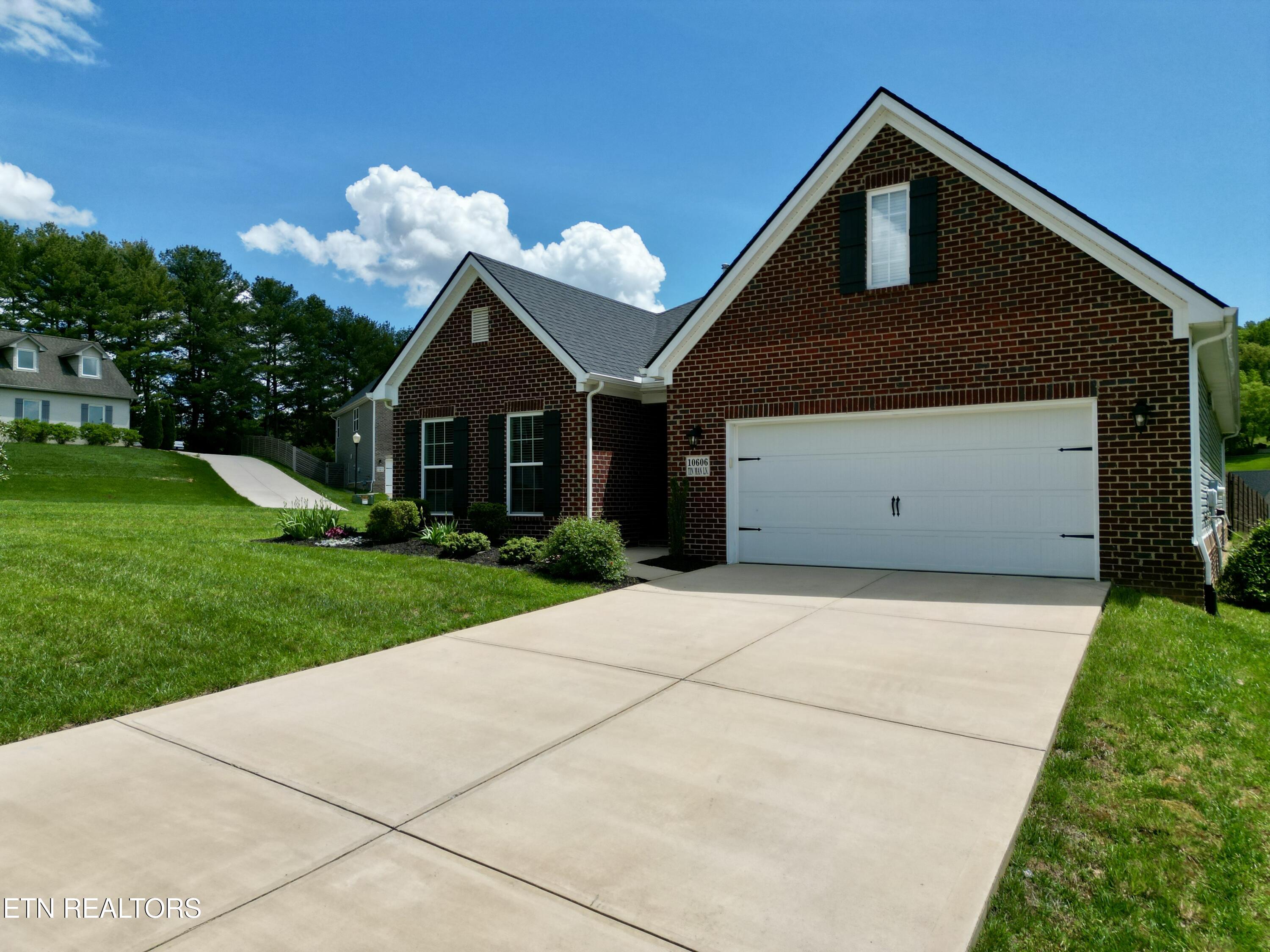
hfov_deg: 71.6
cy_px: 476
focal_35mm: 24
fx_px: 881
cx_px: 635
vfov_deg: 56.8
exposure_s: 1/5000
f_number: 1.7
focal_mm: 6.72
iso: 110
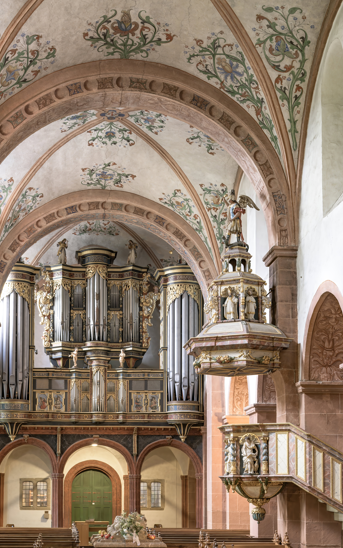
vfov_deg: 35.7
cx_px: 161
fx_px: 853
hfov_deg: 22.7
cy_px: 274
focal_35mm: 57
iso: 200
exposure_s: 1/1.25
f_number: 8
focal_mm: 55
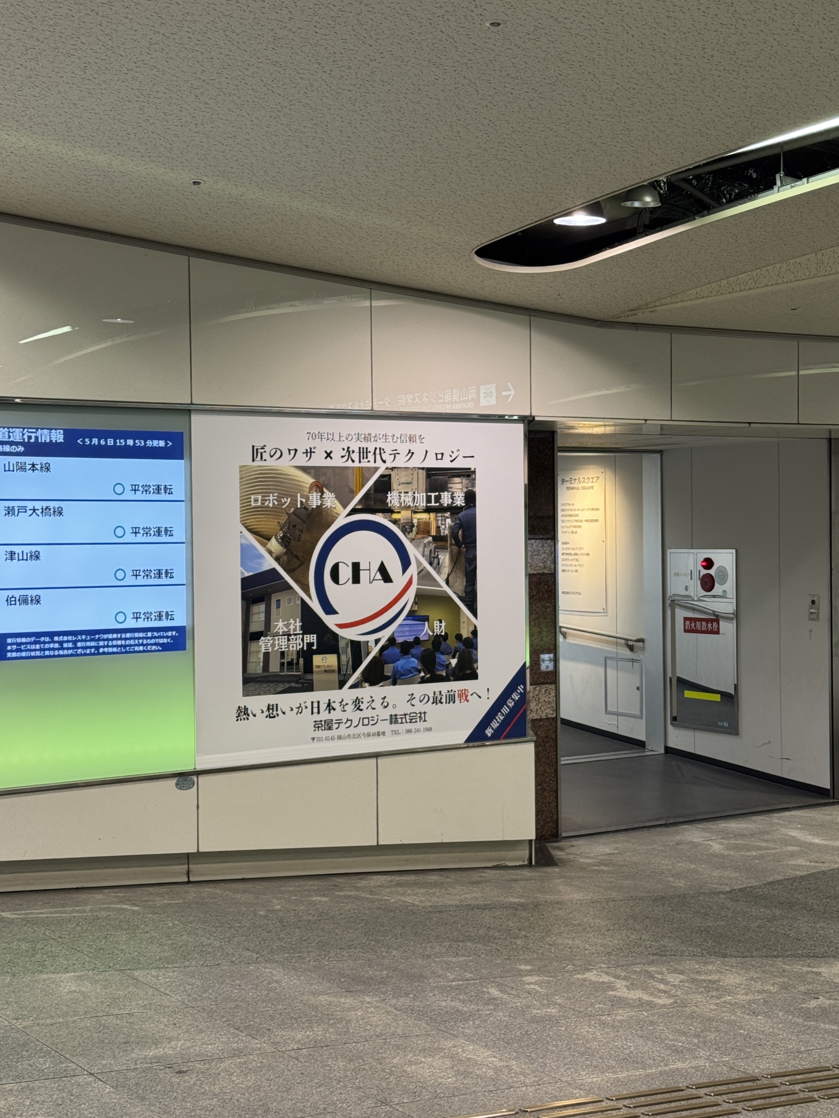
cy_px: 559
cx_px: 420
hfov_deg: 30.3
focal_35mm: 48
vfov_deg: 39.7
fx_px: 1551
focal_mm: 6.76
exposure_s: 1/60
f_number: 1.78
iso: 160
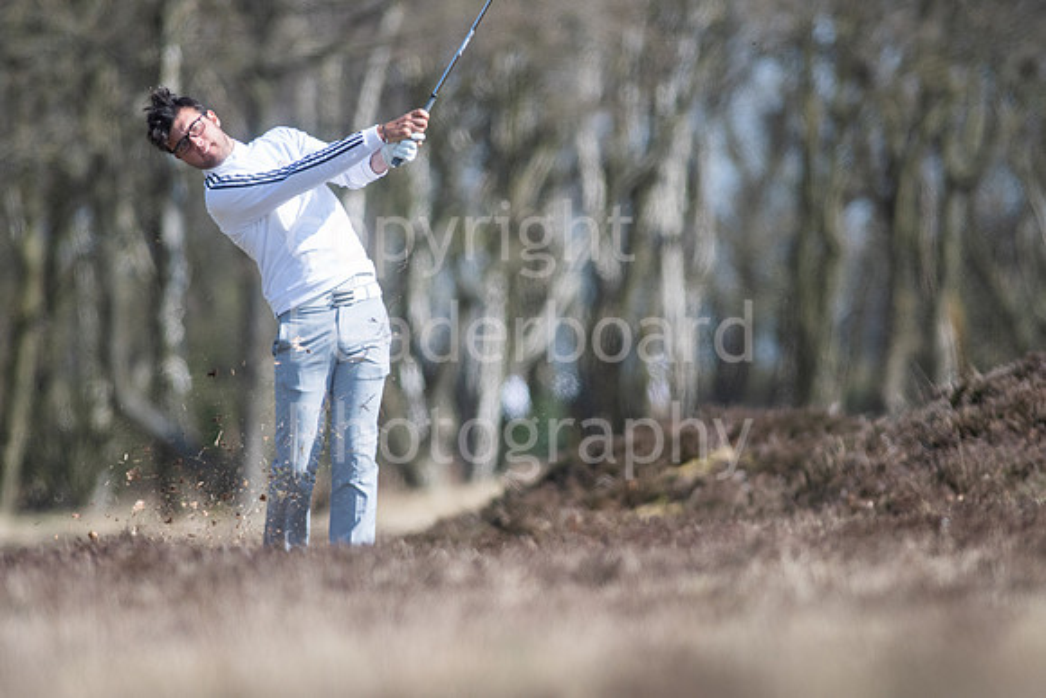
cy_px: 349
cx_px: 523
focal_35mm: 450
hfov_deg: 4.6
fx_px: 13077
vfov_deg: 3.1
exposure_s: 1/3200
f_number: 4
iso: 400
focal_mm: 300
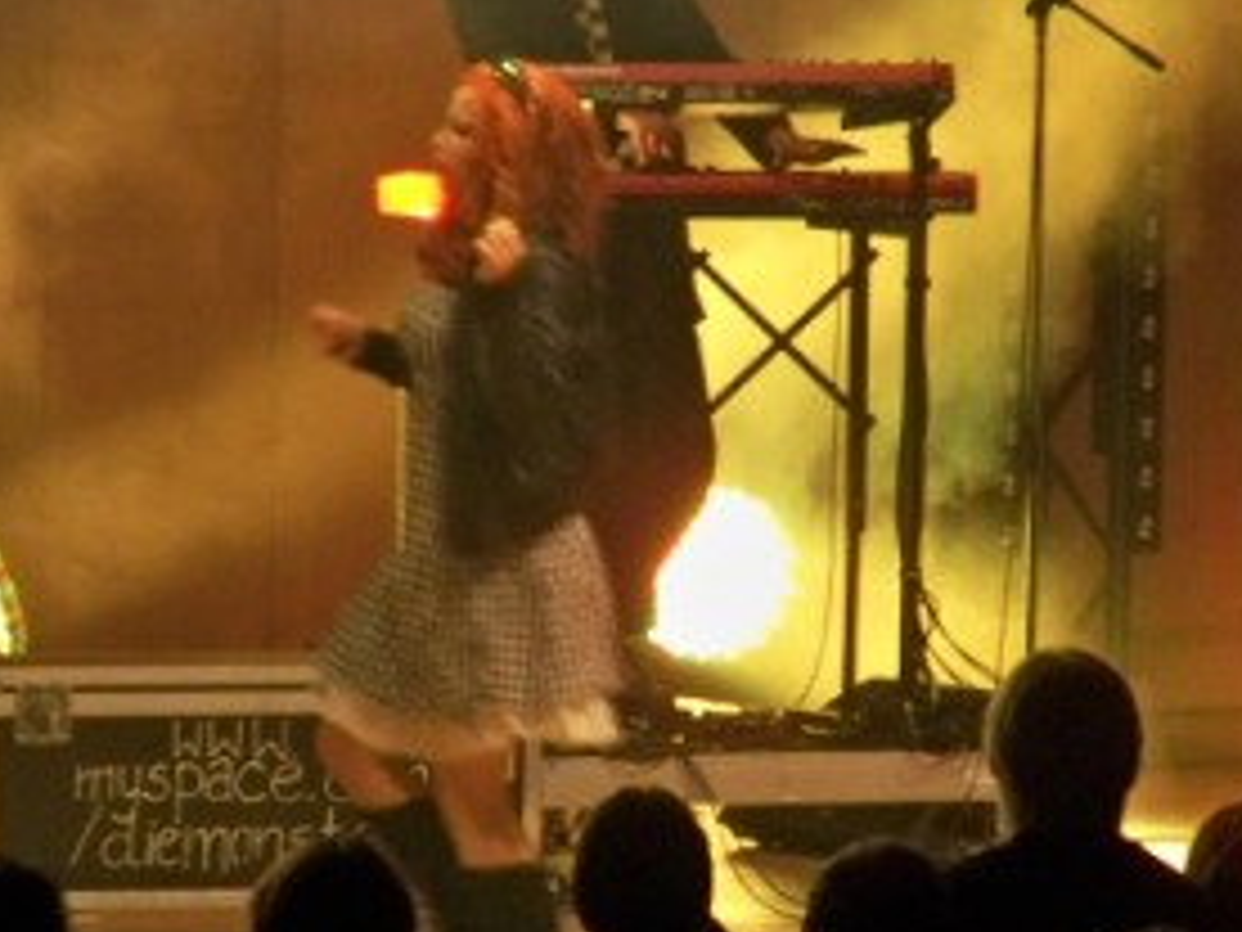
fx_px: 23070
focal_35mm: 643
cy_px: 414
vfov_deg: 2.3
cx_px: 837
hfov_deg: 3.1
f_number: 4.8
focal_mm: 70.2
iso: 400
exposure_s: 1/50
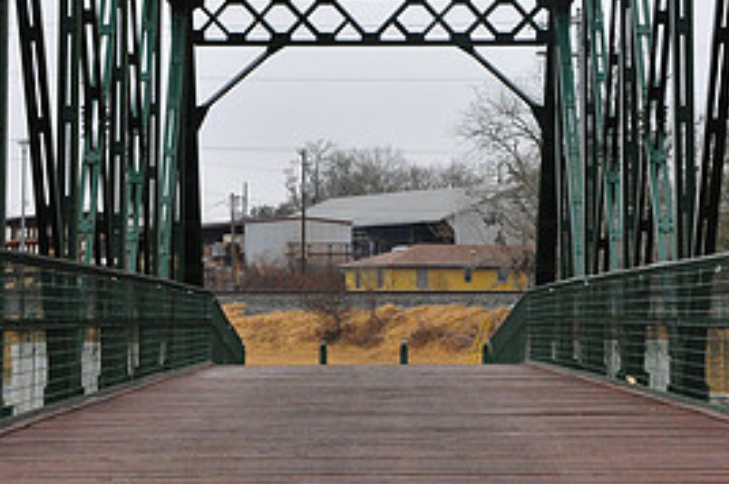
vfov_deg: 9.3
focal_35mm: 146
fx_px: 2955
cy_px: 1
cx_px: 446
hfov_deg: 14.1
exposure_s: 1/250
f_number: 14
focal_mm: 45
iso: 800
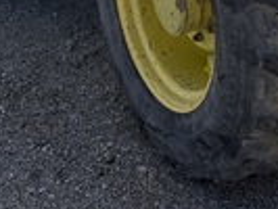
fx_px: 796
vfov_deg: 13.2
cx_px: 231
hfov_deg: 19.6
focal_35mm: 99
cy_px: -192
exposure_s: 1/3953
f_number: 1.78
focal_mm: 6.76
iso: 100
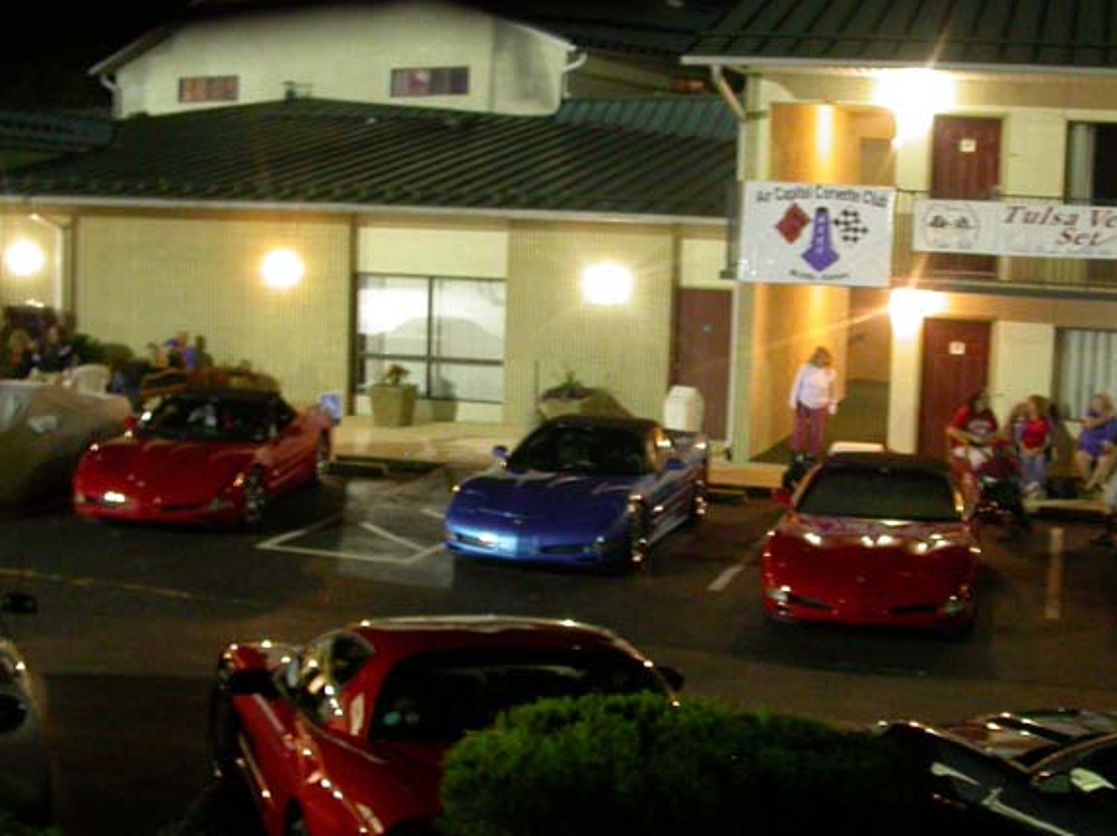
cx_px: 685
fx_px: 1710
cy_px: 424
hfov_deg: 36.0
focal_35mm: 53
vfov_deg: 27.5
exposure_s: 1/2.2
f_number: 2.6
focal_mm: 7.85
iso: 400
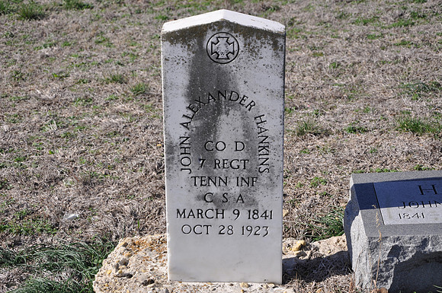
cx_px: 221
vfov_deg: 17.4
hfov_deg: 26.0
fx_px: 956
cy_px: 146
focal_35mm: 78
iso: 200
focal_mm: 52
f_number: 7.1
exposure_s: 1/200
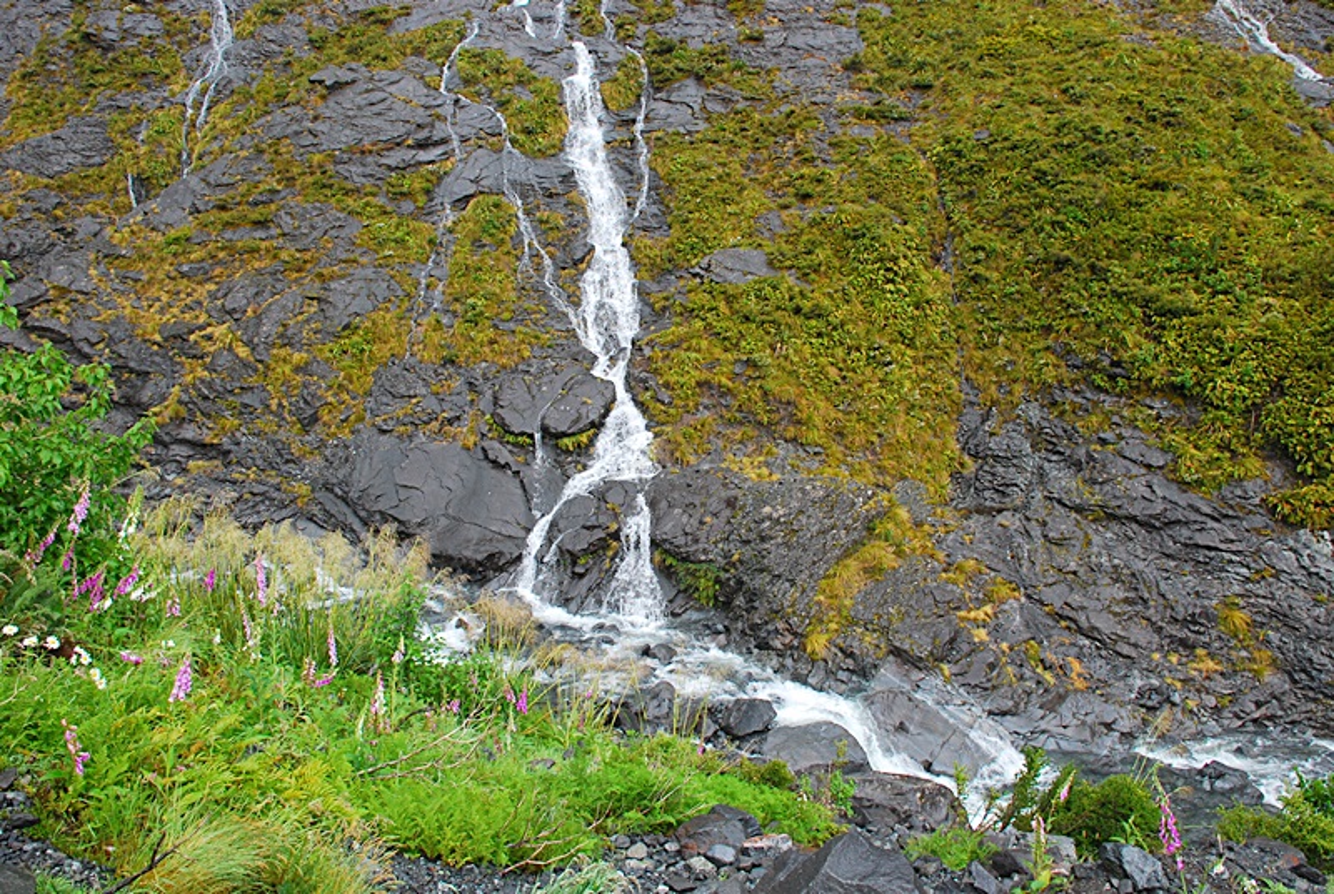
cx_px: 667
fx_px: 1002
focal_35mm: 27
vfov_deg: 48.1
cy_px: 447
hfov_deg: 67.3
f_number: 6.3
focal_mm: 18
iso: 400
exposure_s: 1/100
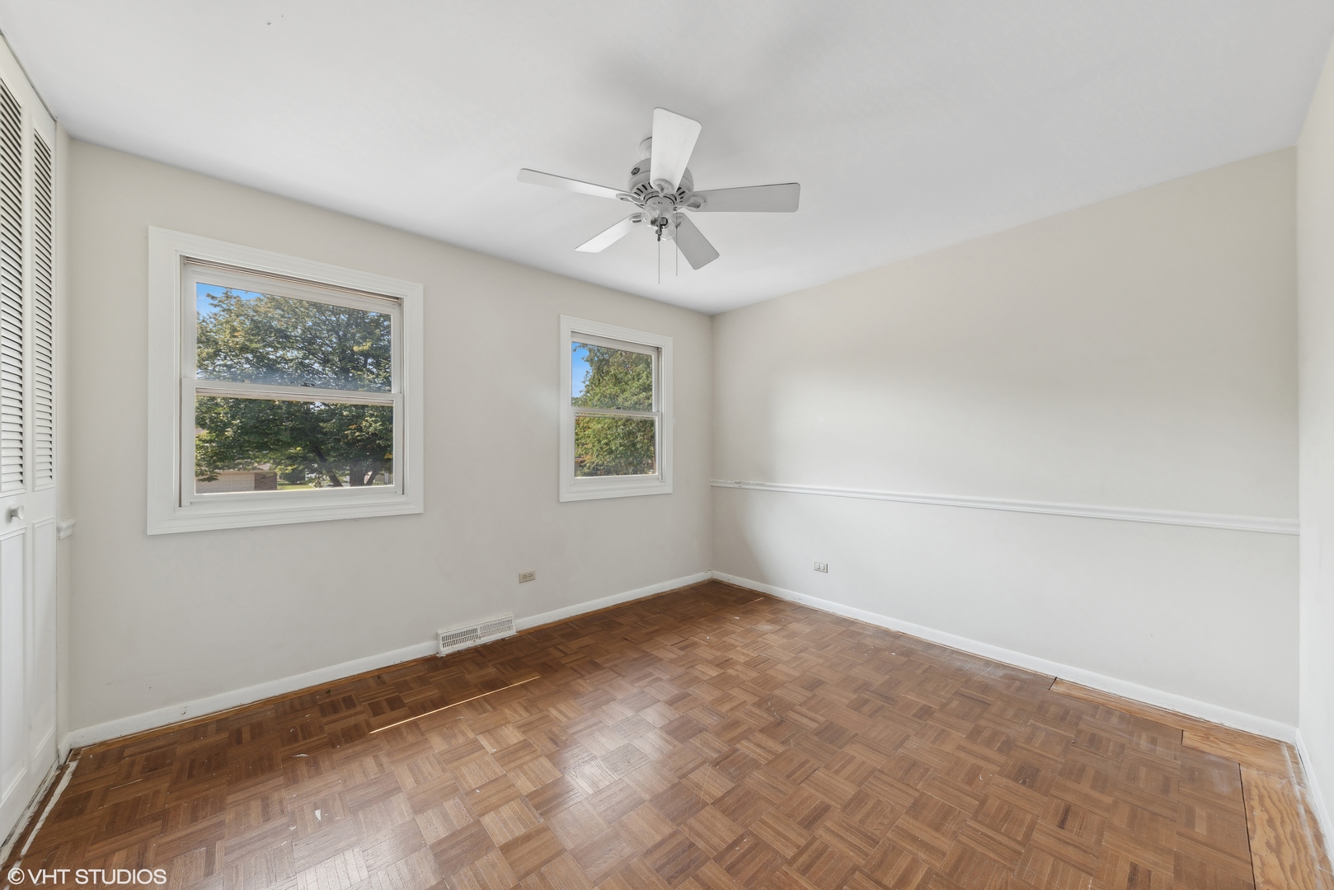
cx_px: 667
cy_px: 445
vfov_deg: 90.1
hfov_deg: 112.6
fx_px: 445
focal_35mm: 12
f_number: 9
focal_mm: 12
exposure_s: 1/6
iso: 200
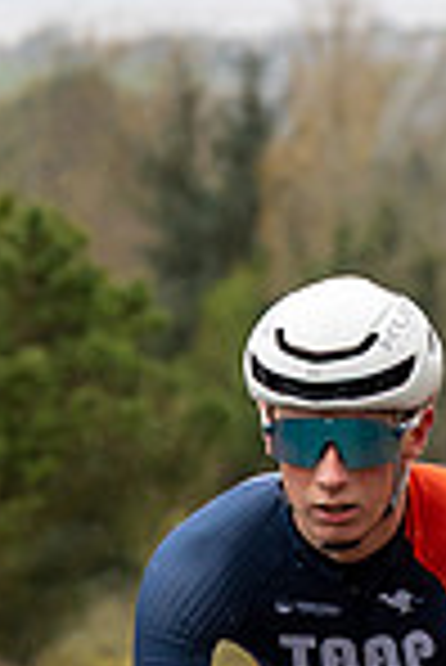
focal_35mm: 616
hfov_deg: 2.2
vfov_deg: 3.3
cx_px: 303
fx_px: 11420
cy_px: 475
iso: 400
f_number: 4
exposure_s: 1/1000
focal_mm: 86
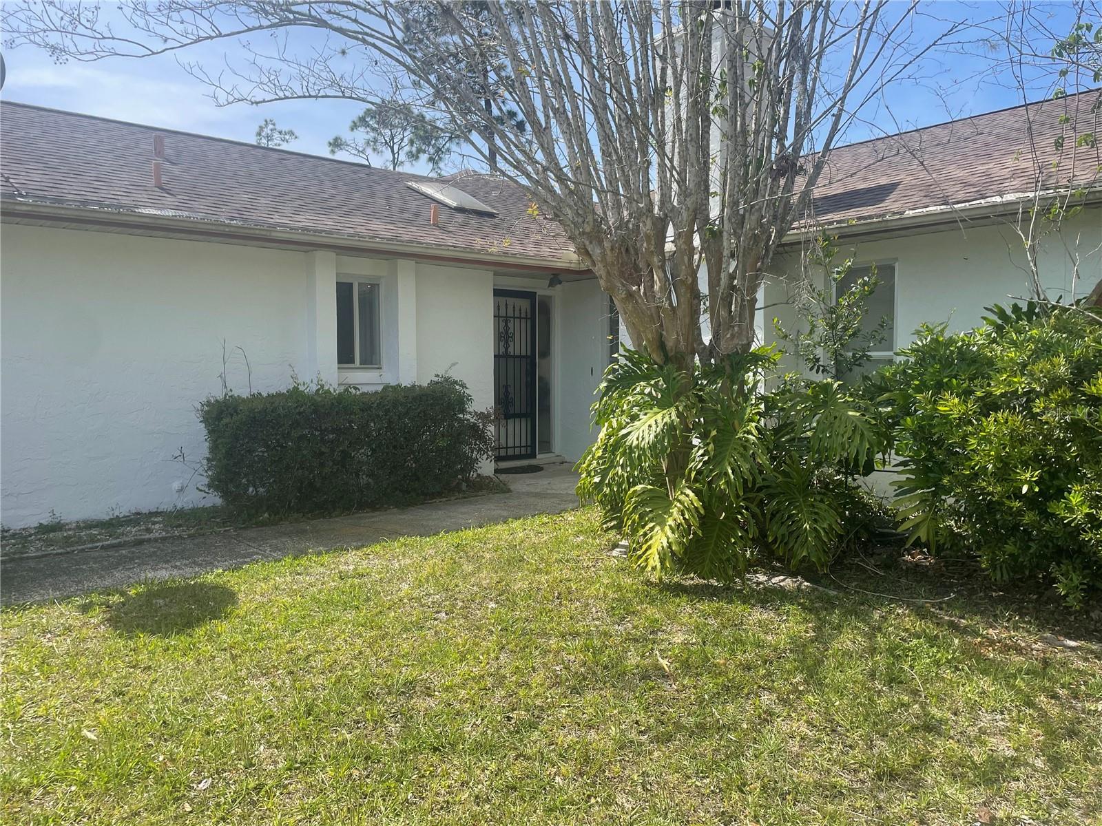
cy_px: 413
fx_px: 828
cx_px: 551
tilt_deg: -4.3
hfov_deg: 67.3
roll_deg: +0.7
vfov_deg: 53.1
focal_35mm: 26
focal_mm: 4.2
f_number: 1.6
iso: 32
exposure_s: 1/1715
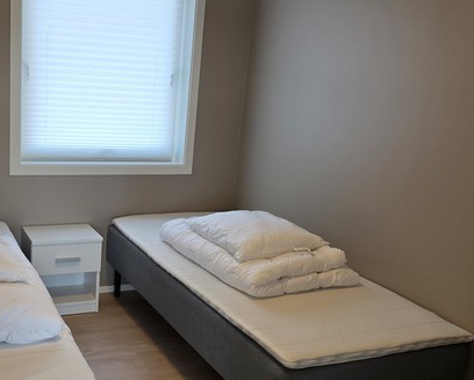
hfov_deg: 41.3
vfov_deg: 34.1
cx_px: 151
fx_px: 618
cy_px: 223
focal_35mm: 44
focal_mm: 6.3
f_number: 1.7
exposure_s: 1/180
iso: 64
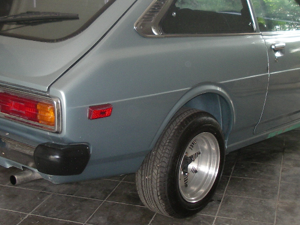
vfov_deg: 22.6
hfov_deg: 29.7
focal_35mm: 65
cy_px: 88
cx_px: 120
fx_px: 564
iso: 160
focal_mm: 5.8
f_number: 2.6
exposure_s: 1/80
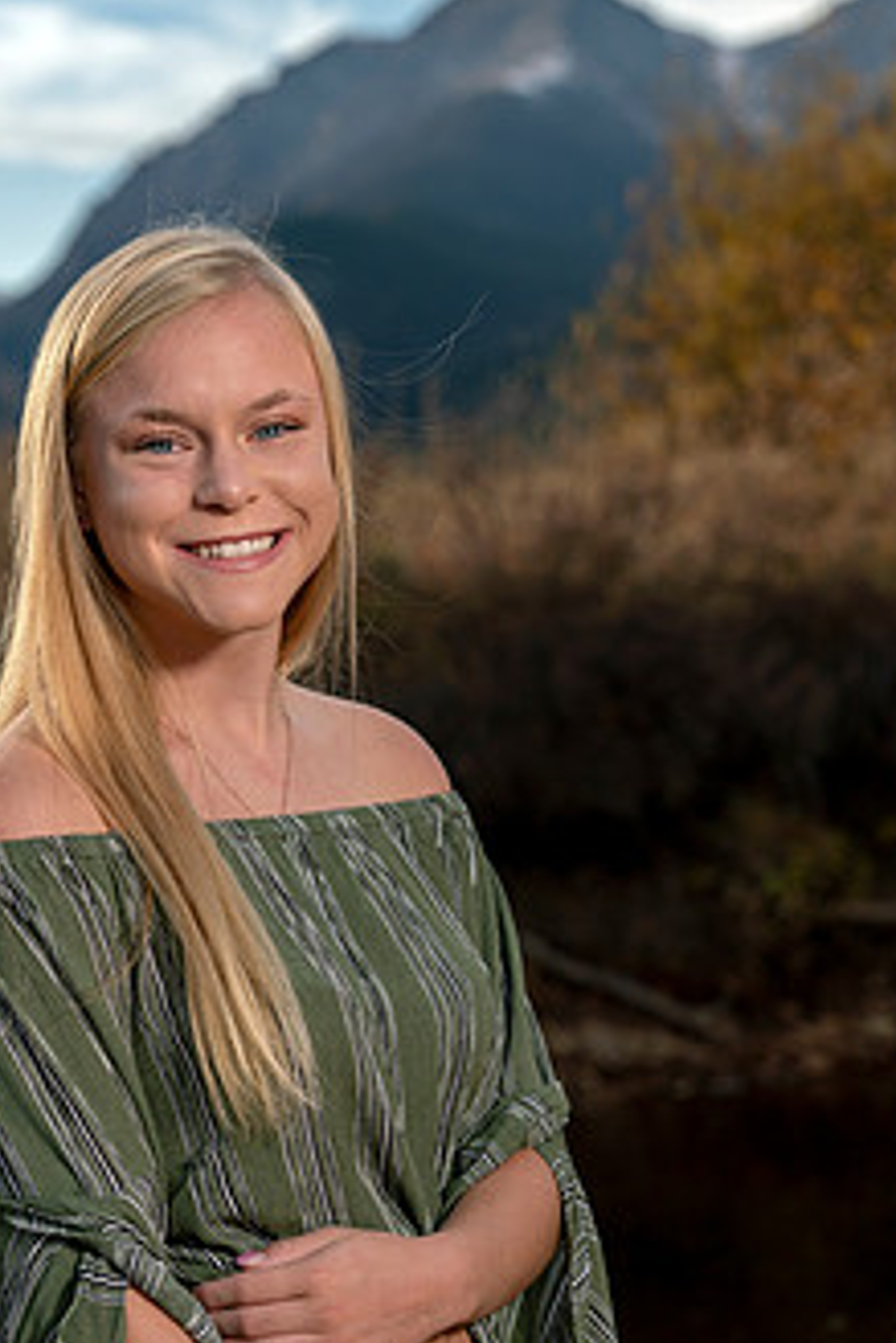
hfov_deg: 14.2
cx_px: 295
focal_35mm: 96
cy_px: 786
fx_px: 3580
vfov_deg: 21.2
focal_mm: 70
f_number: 4.5
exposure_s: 1/640
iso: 100
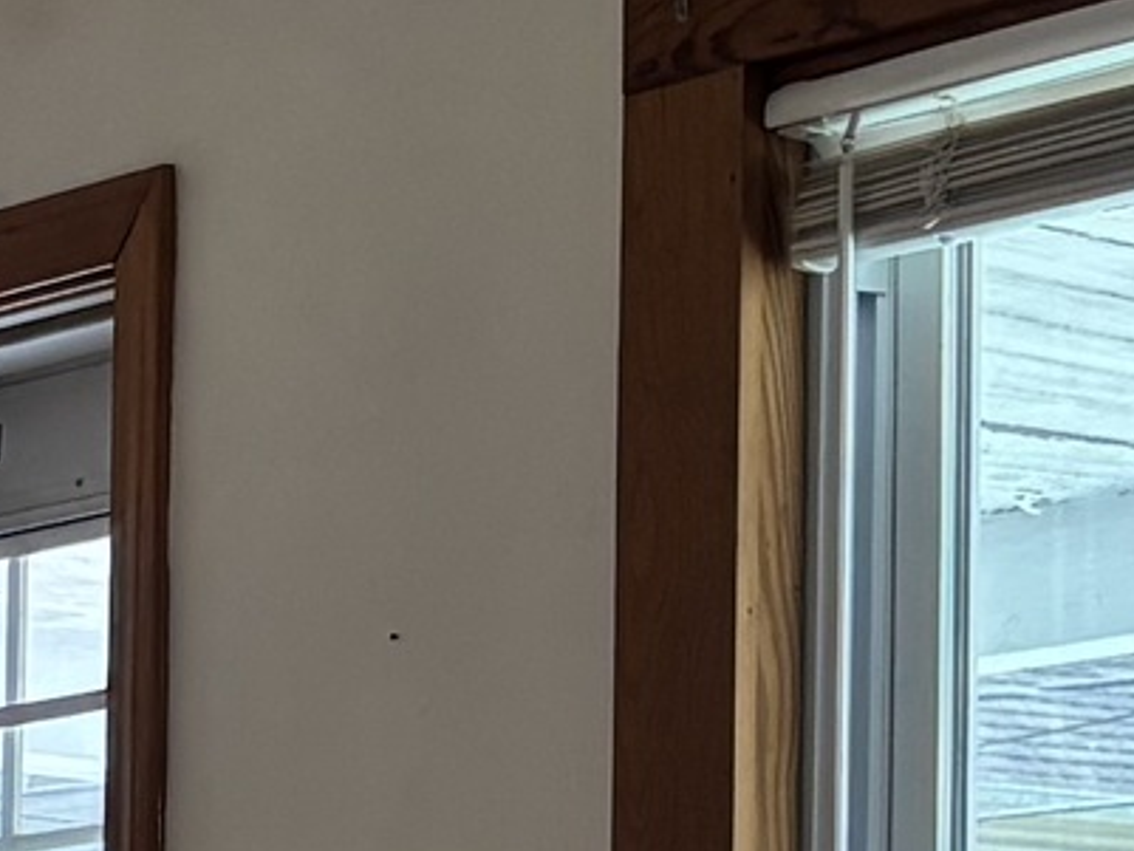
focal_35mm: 199
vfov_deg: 7.2
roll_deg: +0.2
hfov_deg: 9.4
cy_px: 1787
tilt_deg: -1.7
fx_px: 6521
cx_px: -1015
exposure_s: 1/120
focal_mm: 5.96
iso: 125
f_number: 1.6
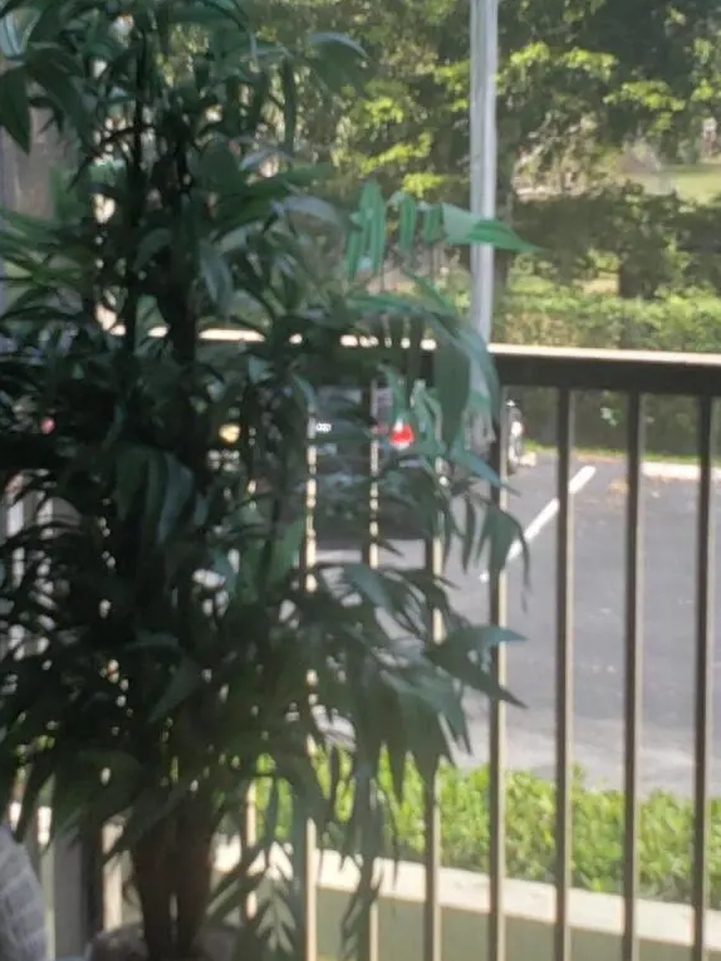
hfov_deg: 21.6
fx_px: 1888
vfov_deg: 28.4
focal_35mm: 68
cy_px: 328
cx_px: 377
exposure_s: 1/548
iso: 50
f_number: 2.4
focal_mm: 4.3
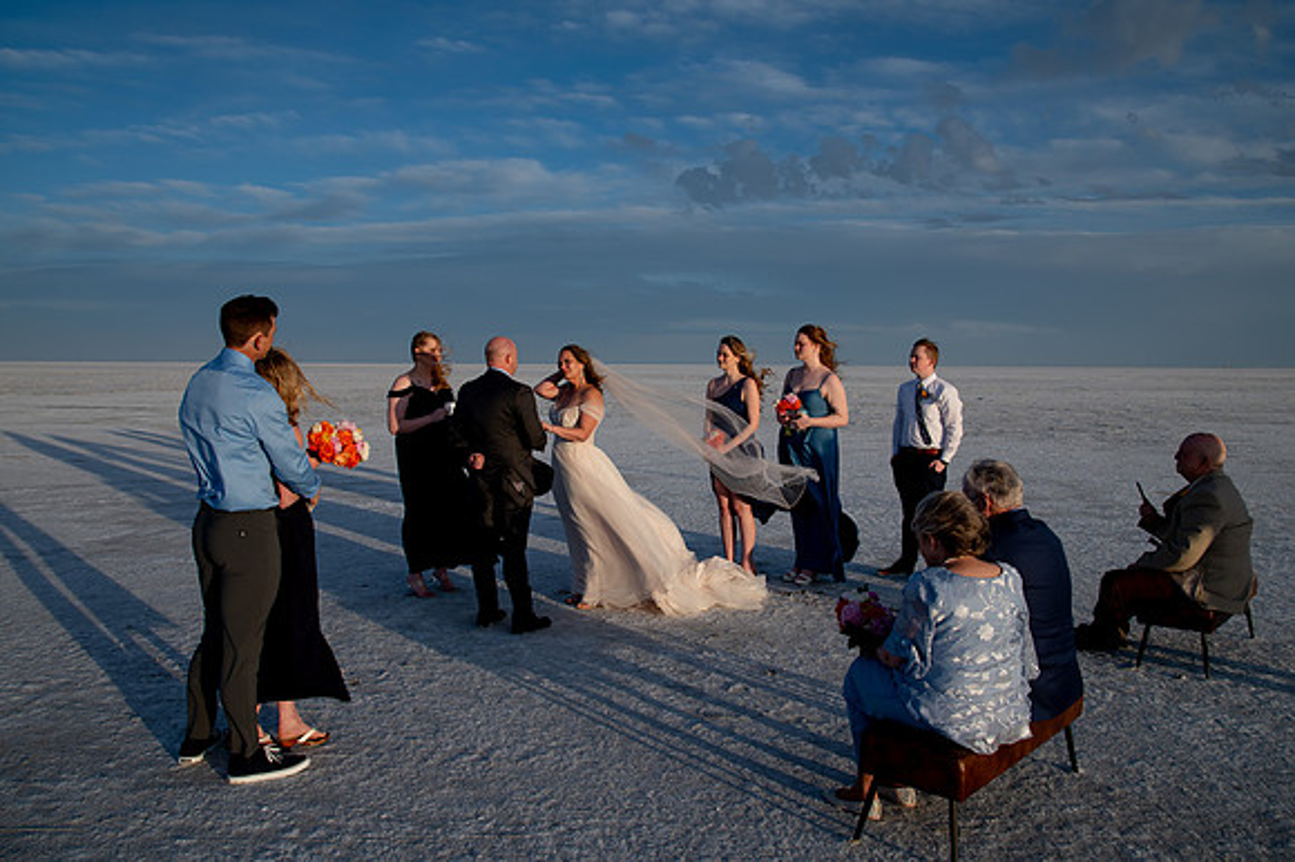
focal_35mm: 30
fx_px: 1066
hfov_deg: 62.6
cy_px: 430
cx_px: 634
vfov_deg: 44.0
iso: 200
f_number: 8
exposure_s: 1/400
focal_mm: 28
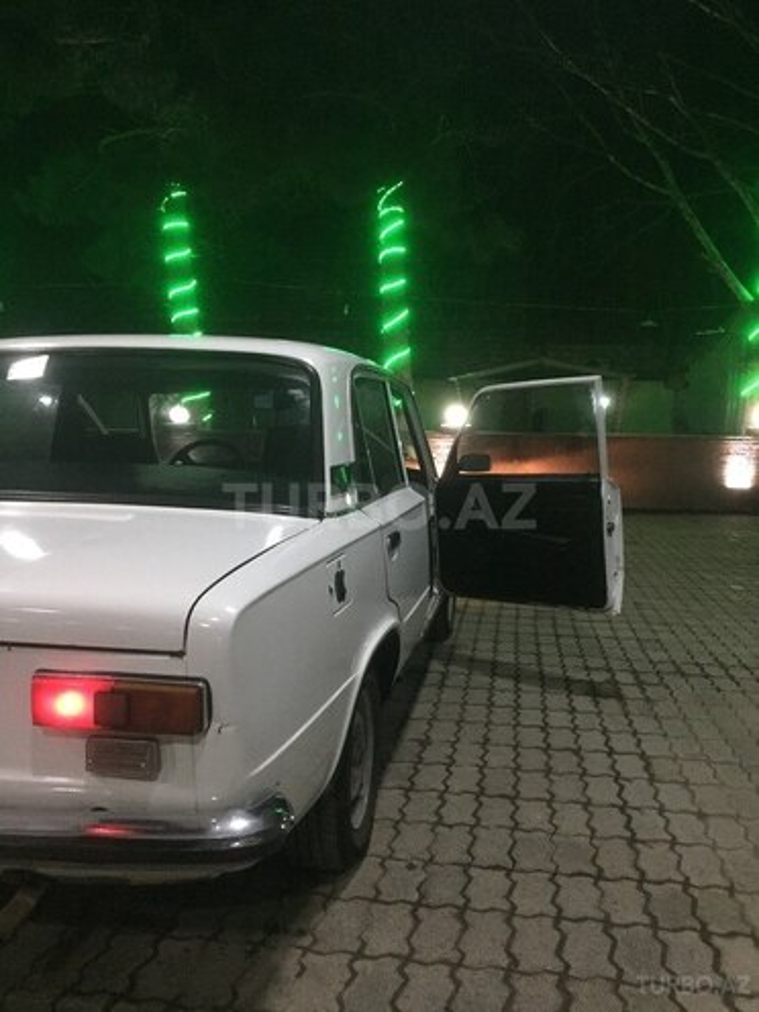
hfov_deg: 48.2
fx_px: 848
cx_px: 380
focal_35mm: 29
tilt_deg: -6.1
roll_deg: -0.4
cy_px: 506
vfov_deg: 61.7
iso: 250
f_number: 2.2
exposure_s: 1/20
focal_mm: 4.15
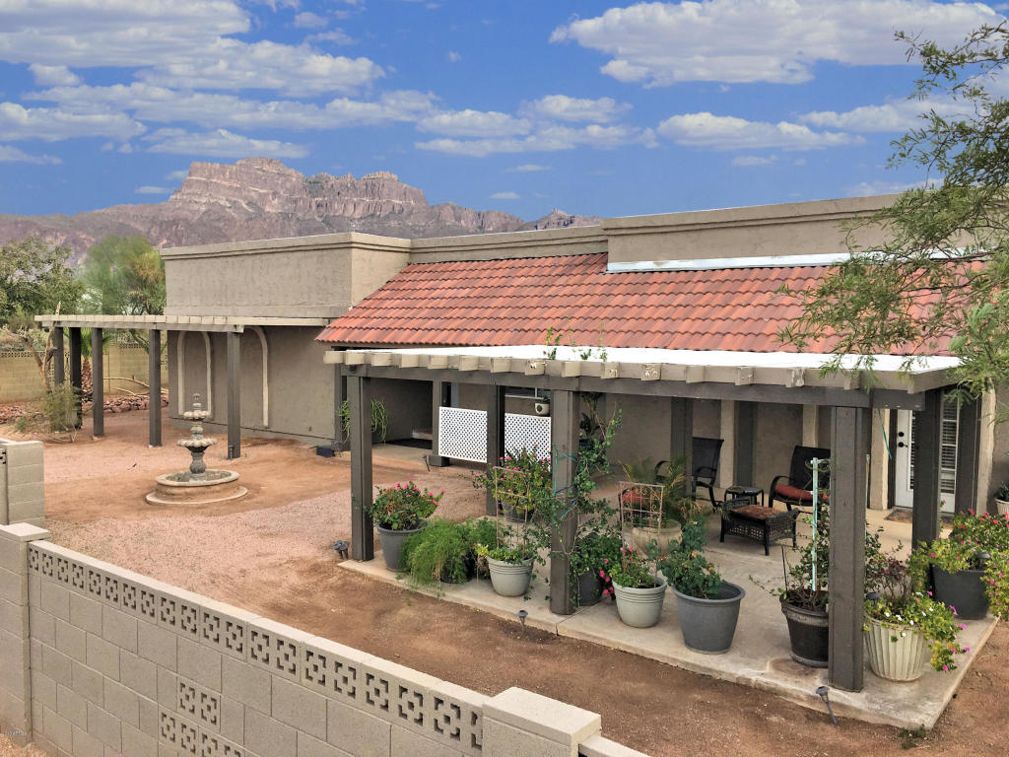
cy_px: 378
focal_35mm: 29
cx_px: 504
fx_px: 845
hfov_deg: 61.7
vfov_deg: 48.2
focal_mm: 4.15
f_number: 2.2
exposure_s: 1/1183
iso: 25
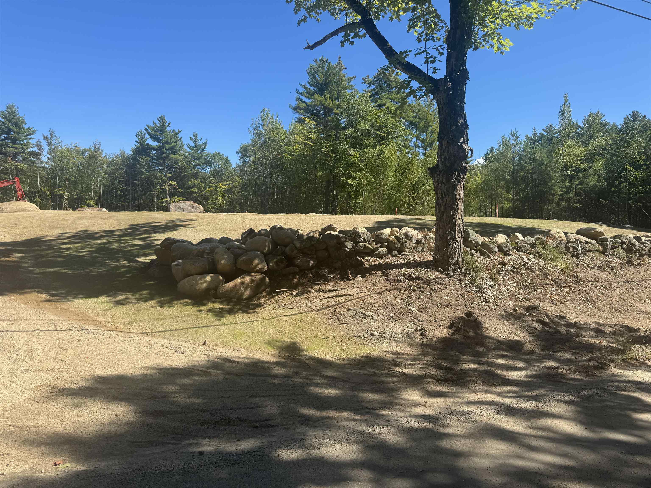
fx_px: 451
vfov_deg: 56.8
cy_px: 244
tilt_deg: -1.6
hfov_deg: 71.6
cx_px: 326
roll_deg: -1.4
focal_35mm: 24
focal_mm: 6.76
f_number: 1.78
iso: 80
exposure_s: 1/2506
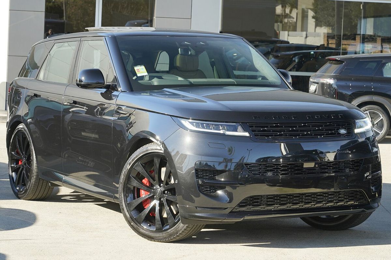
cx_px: 196
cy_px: 130
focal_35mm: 92
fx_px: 999
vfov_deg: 14.9
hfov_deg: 22.1
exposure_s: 1/320
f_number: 8
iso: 1000
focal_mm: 92
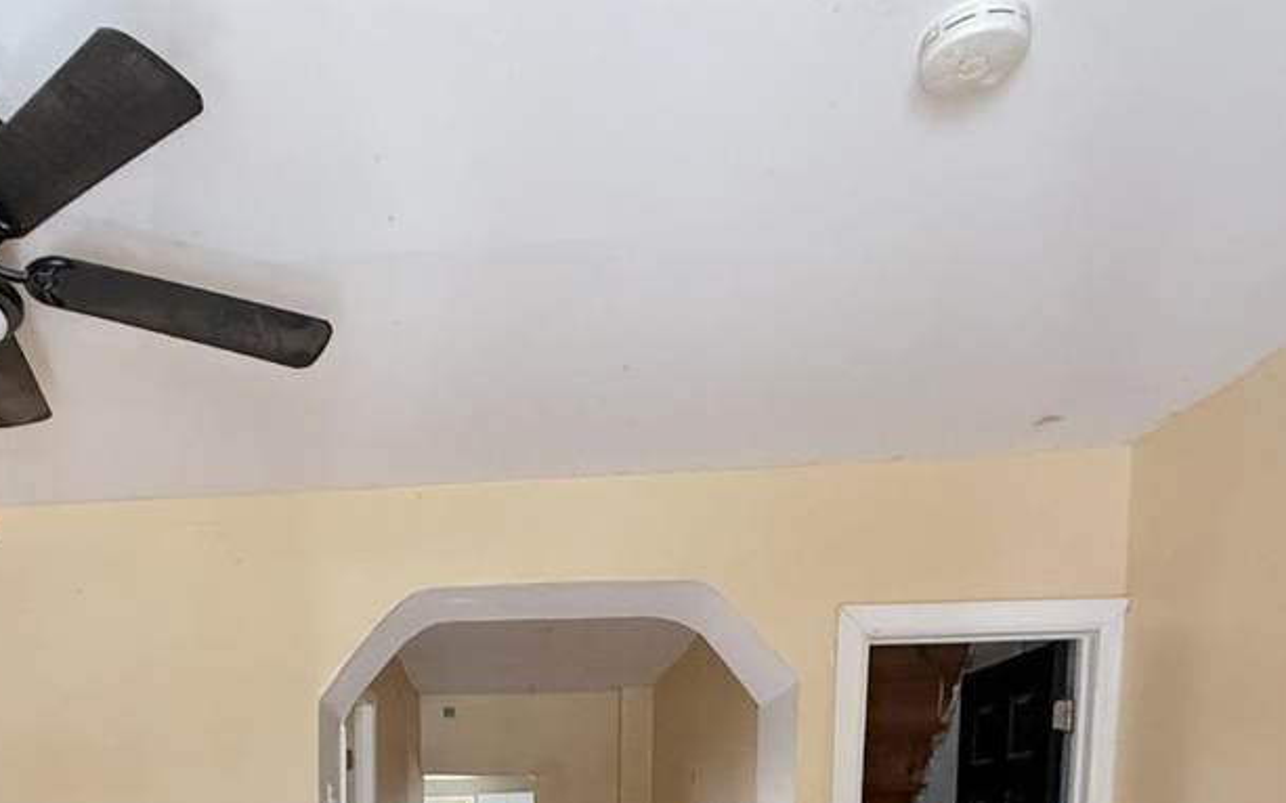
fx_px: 1086
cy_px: 969
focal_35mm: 31
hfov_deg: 59.0
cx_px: 371
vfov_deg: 33.1
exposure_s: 1/87
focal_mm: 2.22
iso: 320
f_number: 2.2
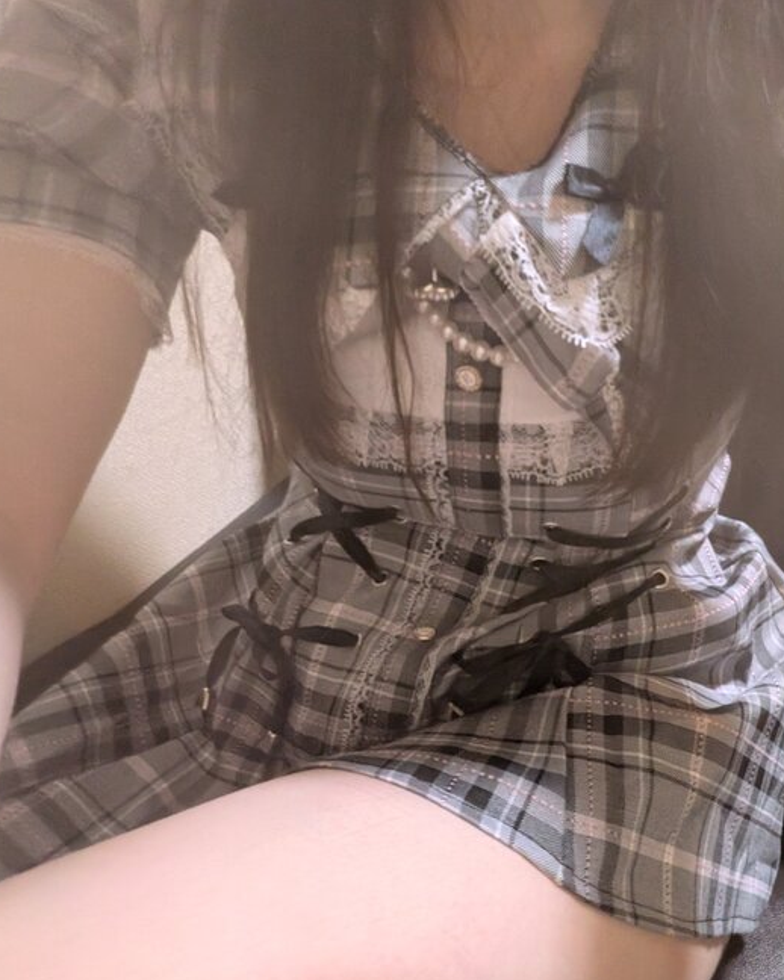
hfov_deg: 53.1
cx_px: 368
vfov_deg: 63.4
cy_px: 594
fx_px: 783
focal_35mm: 27
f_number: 2.2
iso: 895
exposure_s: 1/40
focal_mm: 2.74
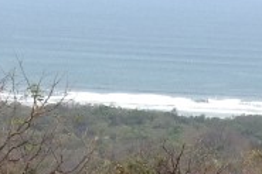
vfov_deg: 6.2
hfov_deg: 10.0
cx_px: 323
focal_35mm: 202
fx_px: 1469
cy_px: 523
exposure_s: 1/1779
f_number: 2.4
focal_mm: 4.28
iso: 50
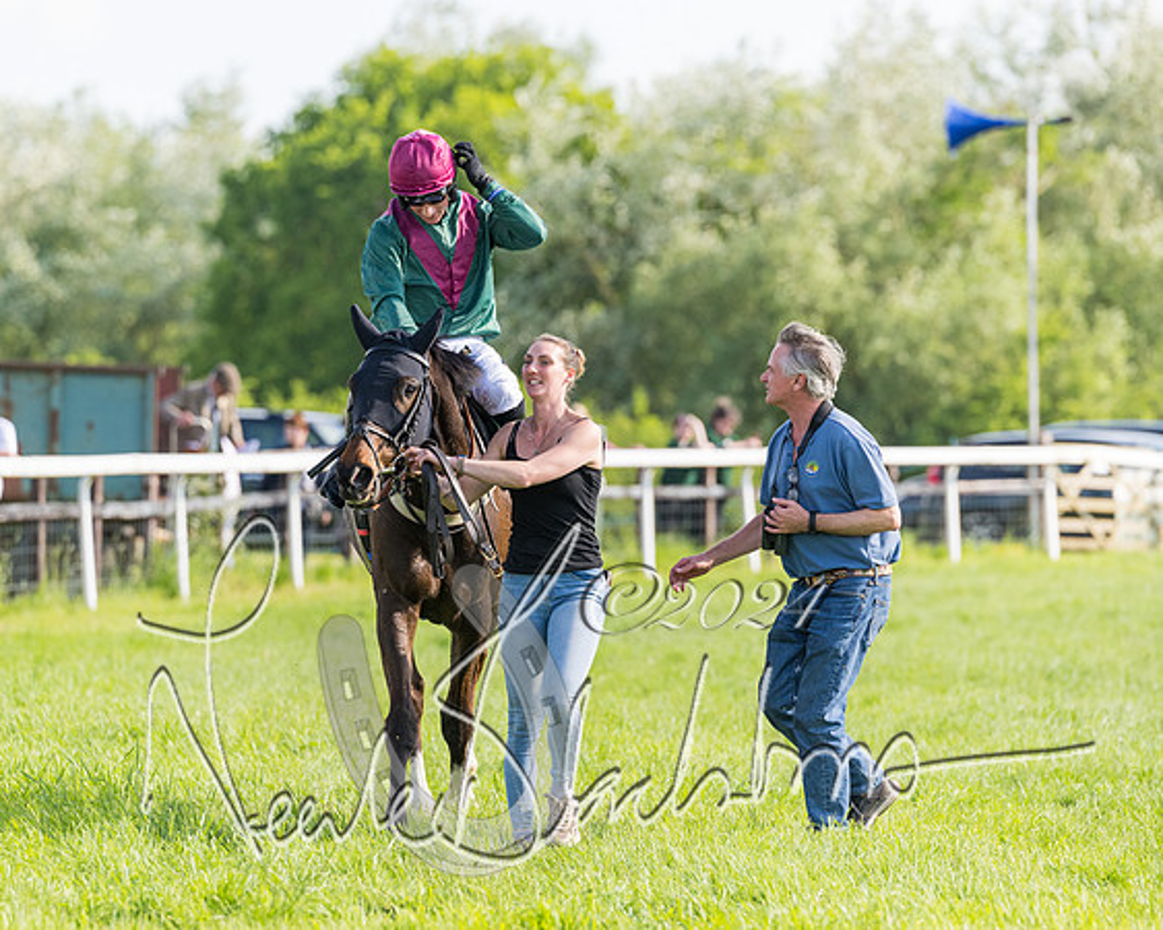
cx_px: 468
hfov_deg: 7.5
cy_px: 487
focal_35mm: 258
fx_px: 8862
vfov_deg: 6.0
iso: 500
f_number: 4
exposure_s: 1/2500
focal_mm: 200
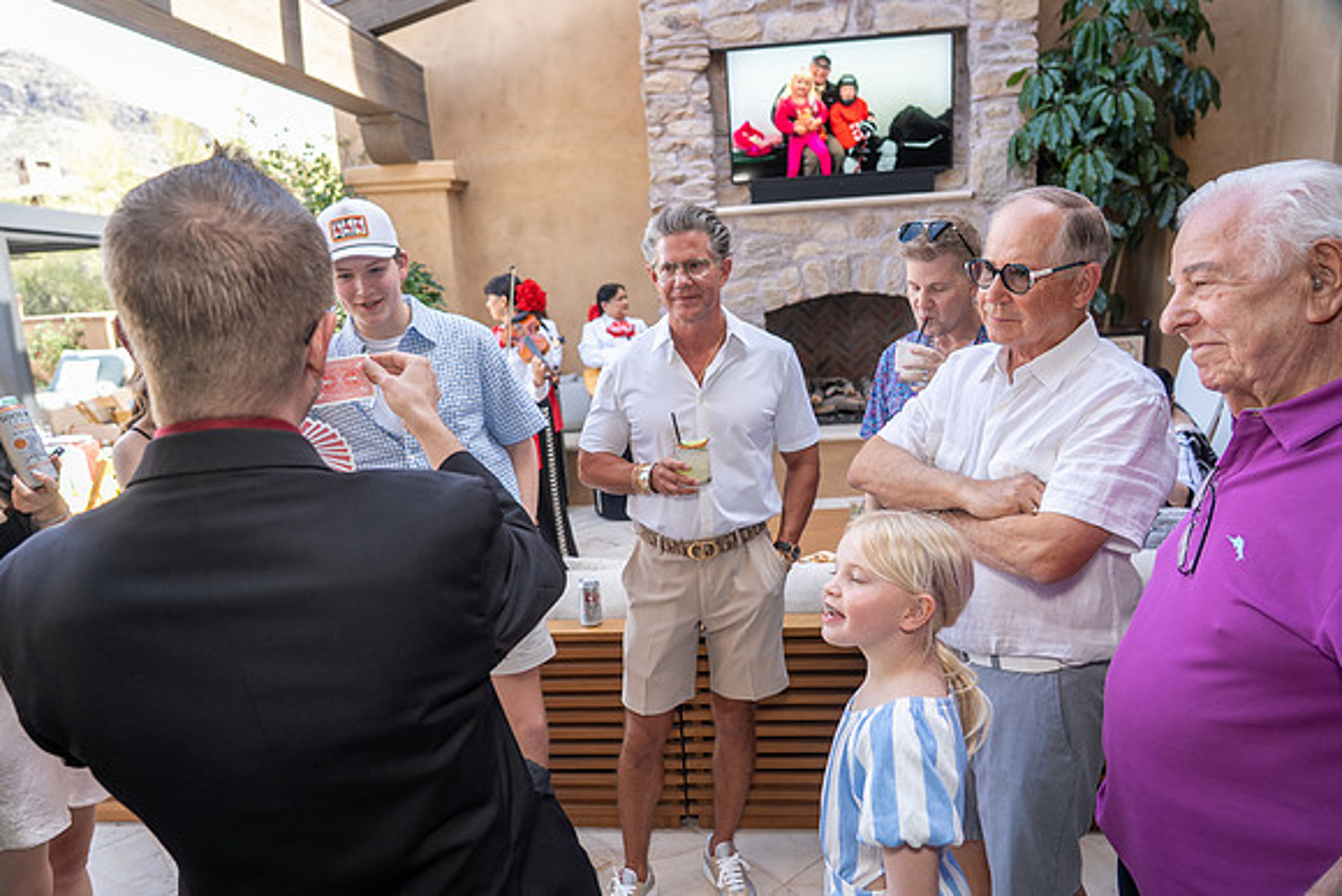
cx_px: 671
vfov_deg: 53.2
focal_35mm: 24
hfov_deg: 73.7
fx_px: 895
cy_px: 448
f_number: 4
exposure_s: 1/200
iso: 320
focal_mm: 24
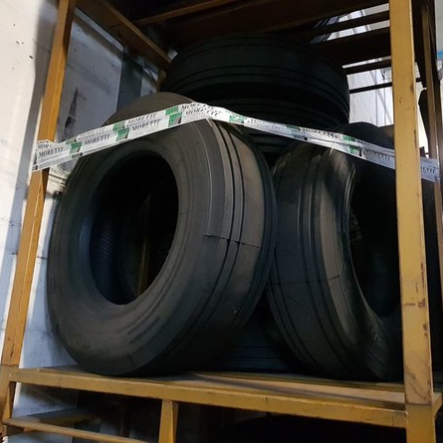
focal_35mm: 31
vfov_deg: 52.5
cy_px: 220
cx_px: 265
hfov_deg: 52.2
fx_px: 449
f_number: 1.7
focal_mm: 4.2
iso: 1250
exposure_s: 1/33
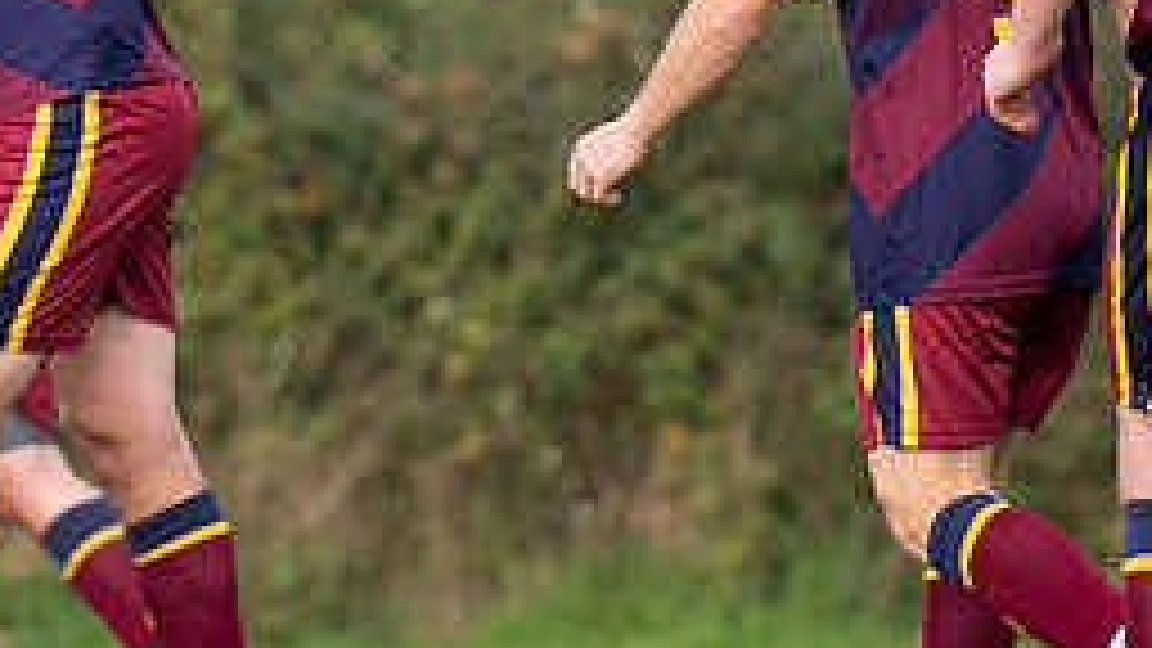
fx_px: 30394
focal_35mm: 995
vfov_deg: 1.2
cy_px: -290
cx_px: -246
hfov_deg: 2.2
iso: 320
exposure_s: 1/2500
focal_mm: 195
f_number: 2.8
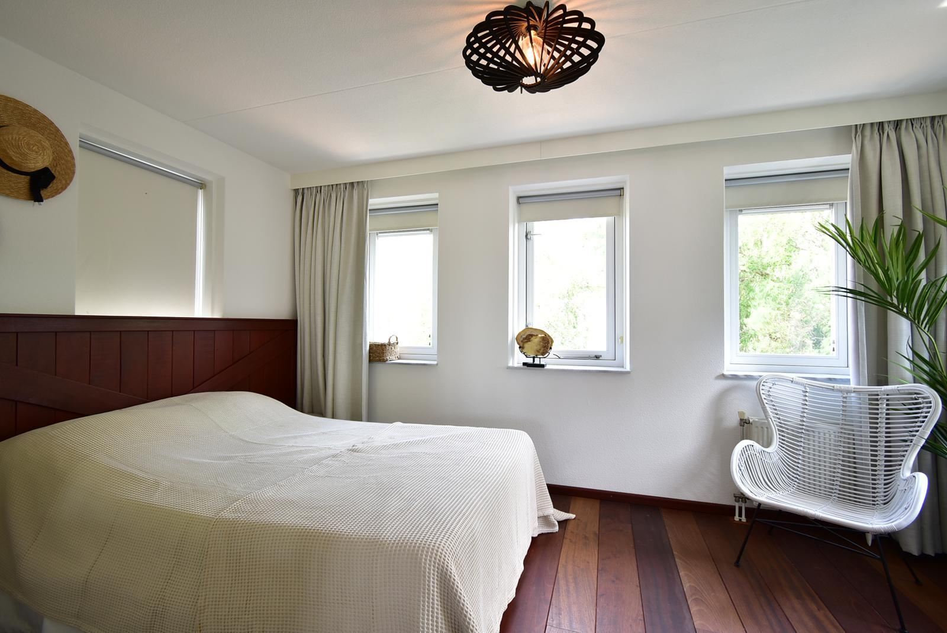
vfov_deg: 77.4
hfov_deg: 100.3
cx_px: 474
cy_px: 316
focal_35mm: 15
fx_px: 395
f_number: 4.5
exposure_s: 1/10
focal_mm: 10
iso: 100
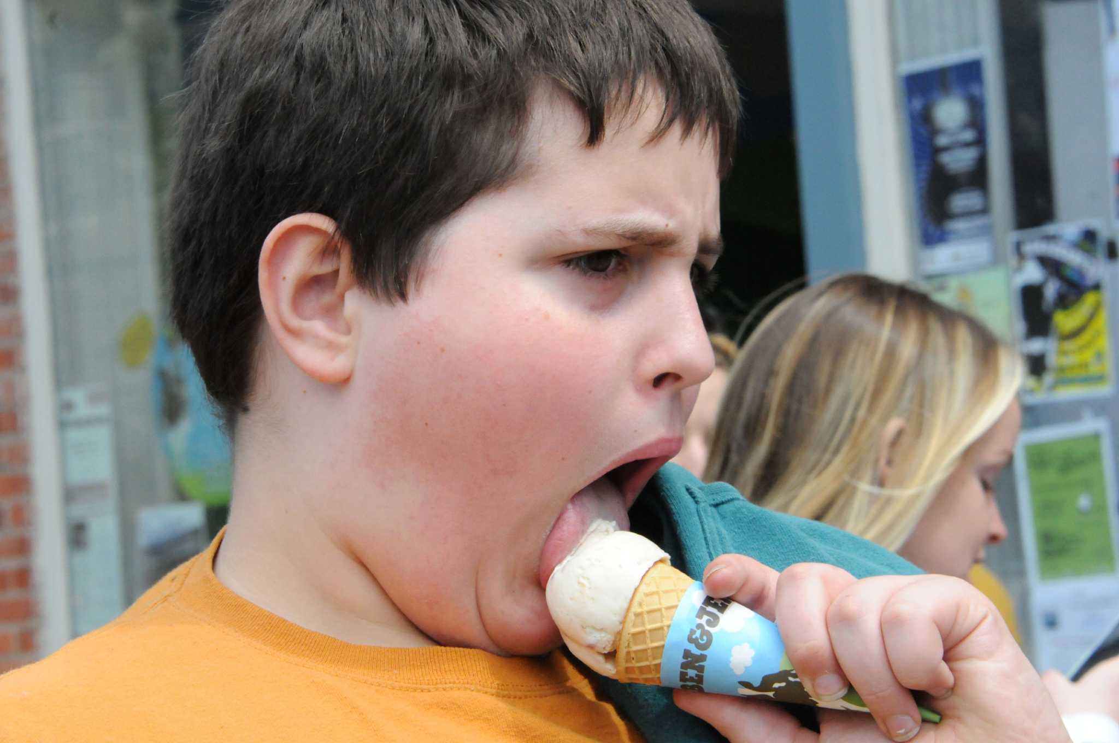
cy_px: 372
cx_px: 560
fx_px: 3958
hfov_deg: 16.1
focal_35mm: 128
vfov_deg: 10.7
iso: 2000
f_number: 13
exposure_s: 1/500
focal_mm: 85
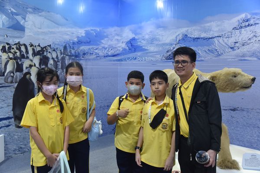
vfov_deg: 37.9
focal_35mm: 35
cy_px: 86
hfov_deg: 54.4
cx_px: 130
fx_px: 253
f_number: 4
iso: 1600
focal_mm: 35
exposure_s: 1/50
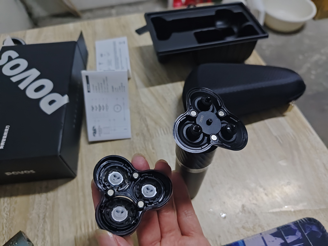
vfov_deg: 58.9
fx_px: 218
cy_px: 123
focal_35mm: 23
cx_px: 164
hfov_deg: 73.9
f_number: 1.88
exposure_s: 1/200
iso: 7623
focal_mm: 5.56
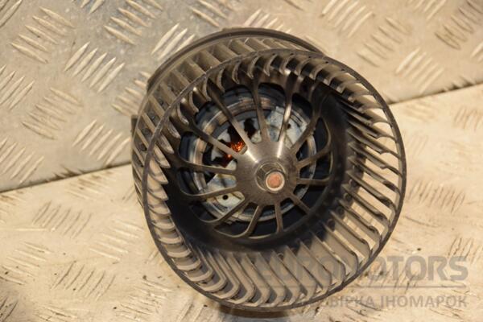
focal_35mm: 112
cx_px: 242
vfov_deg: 12.2
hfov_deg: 18.2
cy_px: 161
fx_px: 1509
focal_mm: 75
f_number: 5.3
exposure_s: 1/100
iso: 800
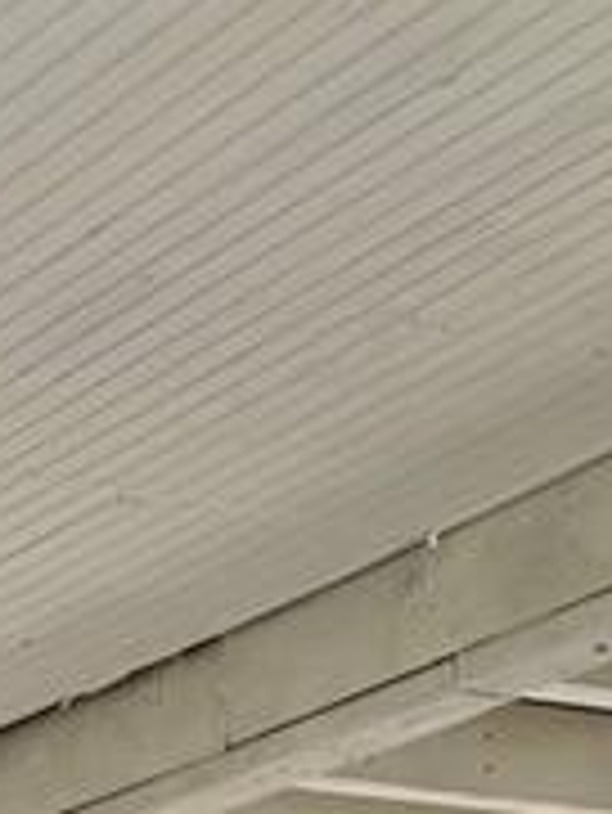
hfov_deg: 9.3
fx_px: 3744
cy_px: 2037
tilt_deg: -6.8
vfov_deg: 10.5
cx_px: 450
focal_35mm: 159
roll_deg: +1.2
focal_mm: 6.76
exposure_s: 1/747
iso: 80
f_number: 1.78
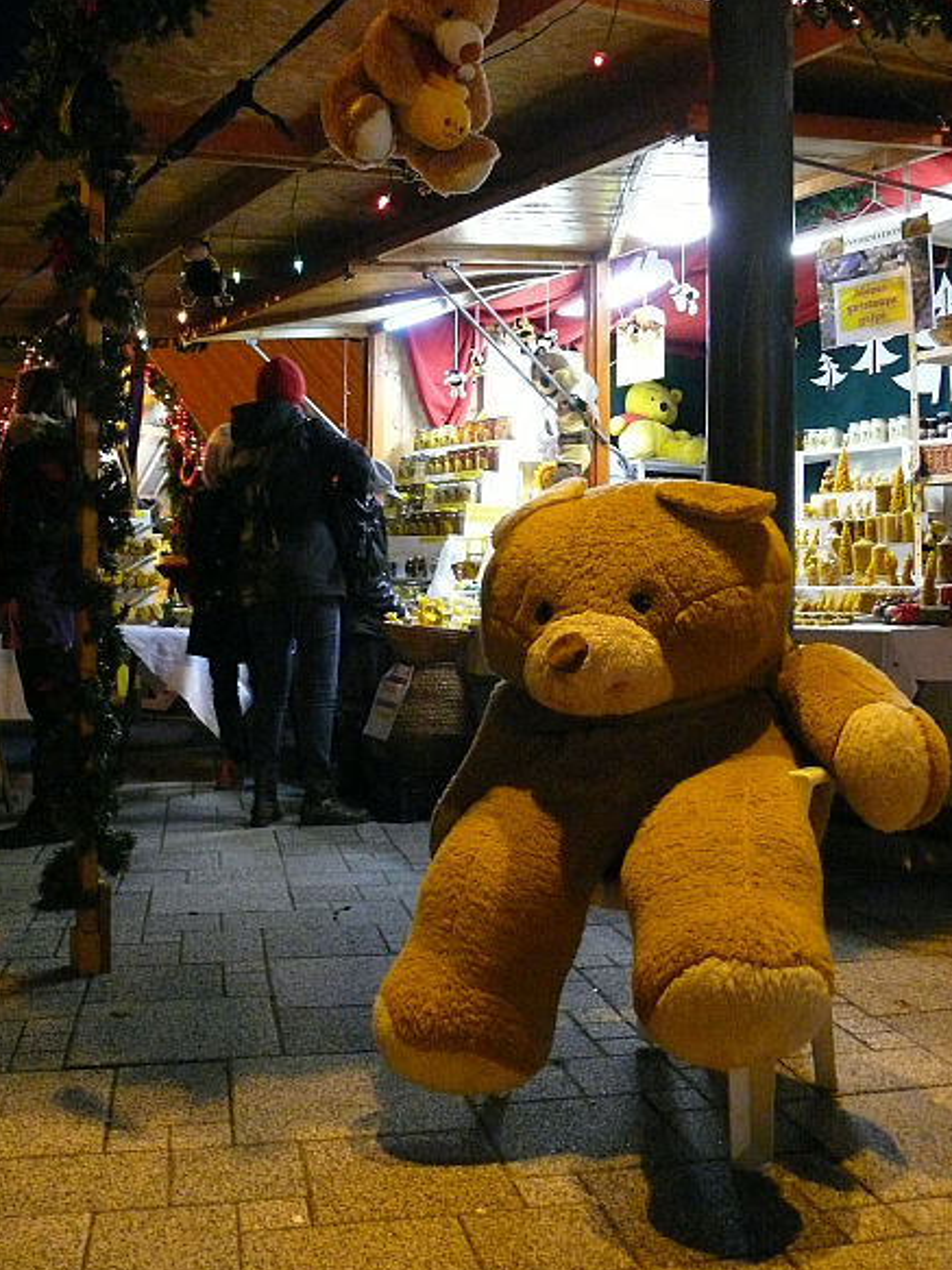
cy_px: 647
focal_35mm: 36
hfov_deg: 39.6
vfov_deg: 51.4
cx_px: 484
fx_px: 1321
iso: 800
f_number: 2.8
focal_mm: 7.4
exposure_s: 1/25
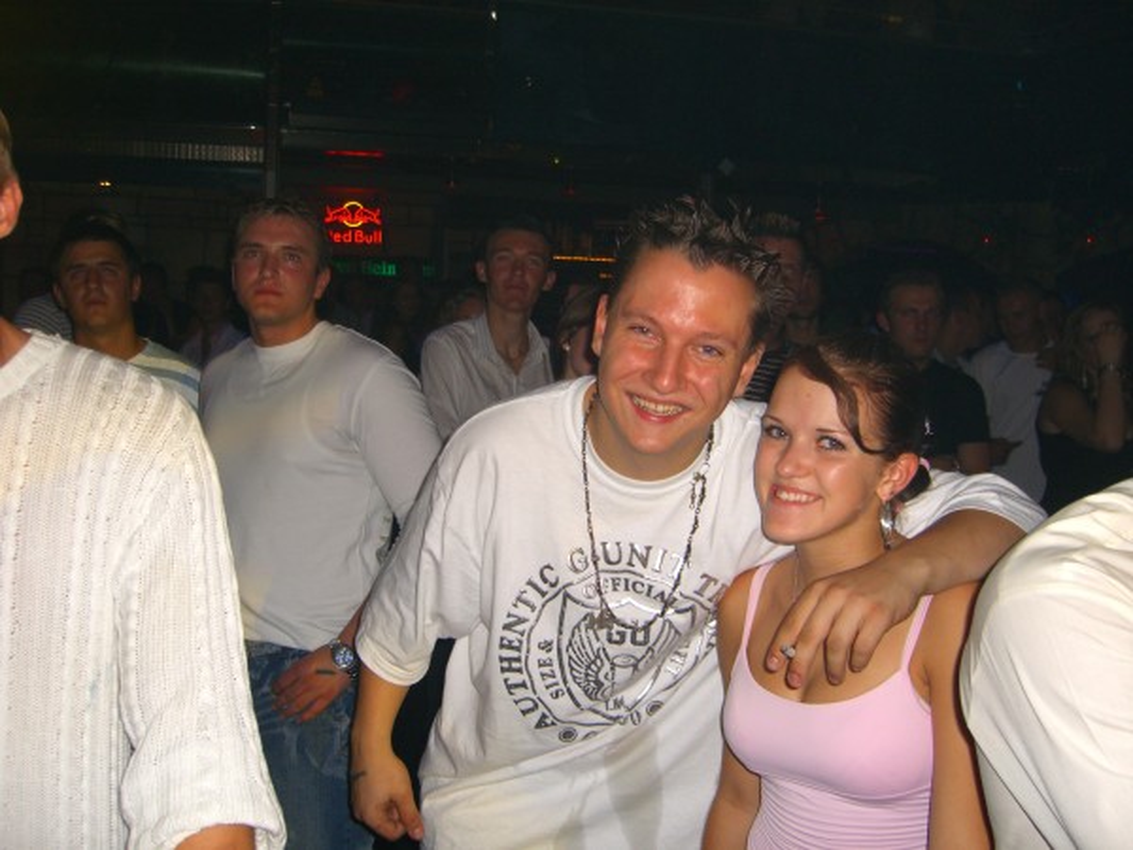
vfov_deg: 37.7
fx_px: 1244
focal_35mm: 38
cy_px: 425
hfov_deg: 49.0
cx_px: 566
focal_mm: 7.9
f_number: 2.8
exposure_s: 1/60
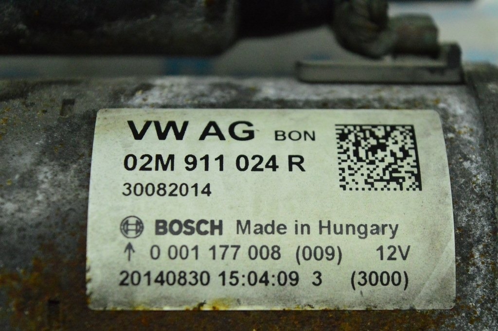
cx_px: 249
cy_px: 166
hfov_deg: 24.6
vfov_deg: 16.5
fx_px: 1140
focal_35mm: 82
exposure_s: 1/500
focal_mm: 55
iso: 6400
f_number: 5.6
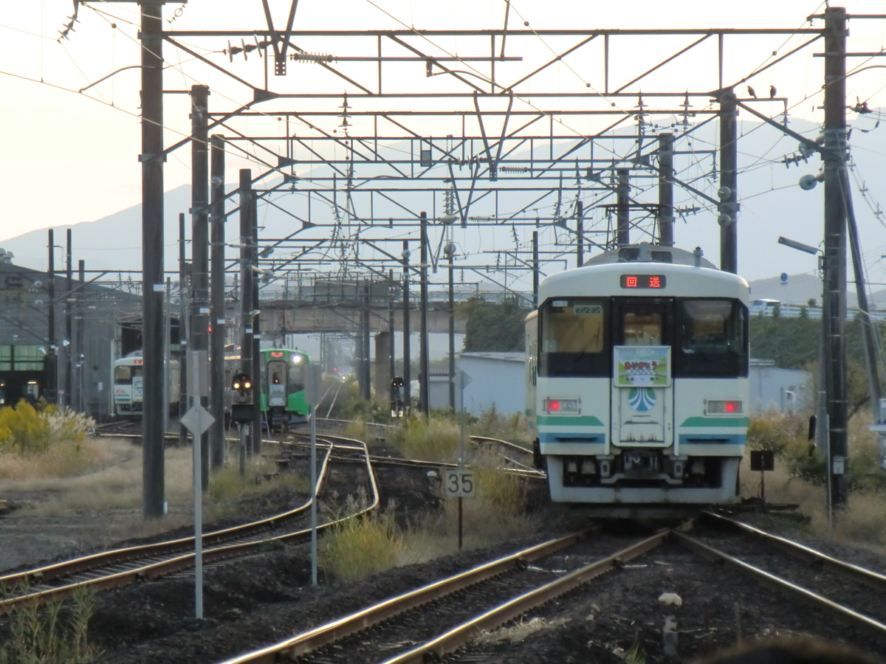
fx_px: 6143
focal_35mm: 240
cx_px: 443
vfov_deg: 6.2
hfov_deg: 8.2
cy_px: 332
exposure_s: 1/160
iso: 400
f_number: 5.7
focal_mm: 43
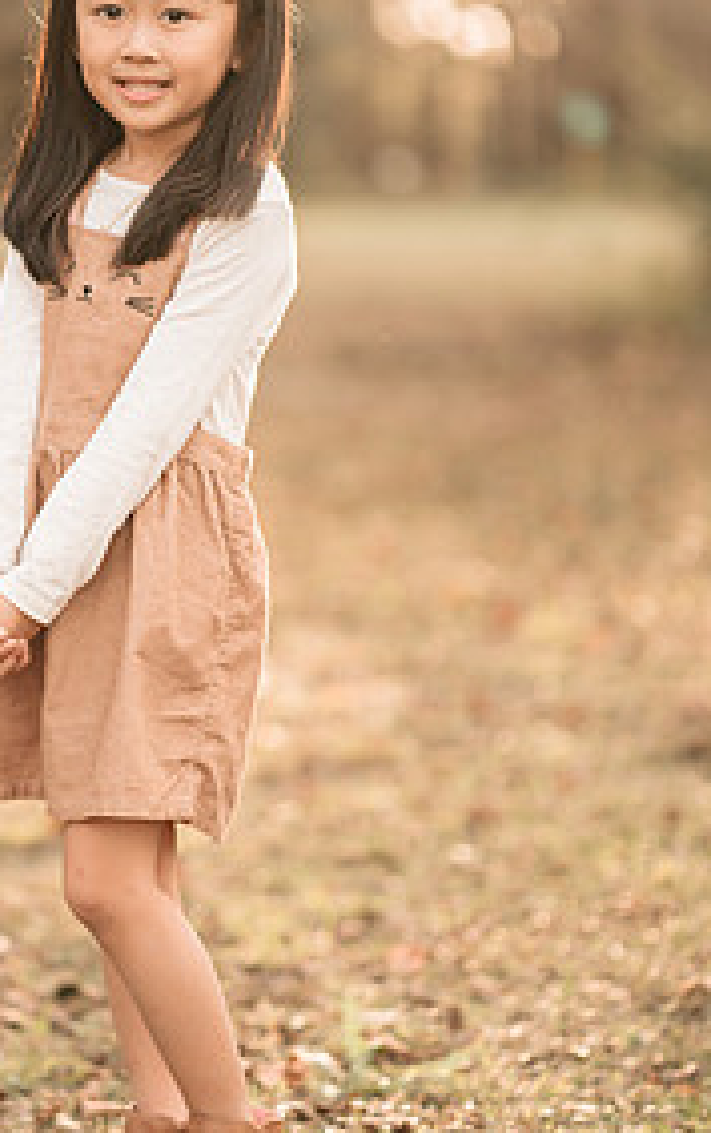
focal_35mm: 138
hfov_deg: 9.5
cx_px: 173
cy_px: 454
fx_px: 4265
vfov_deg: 15.1
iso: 200
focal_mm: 85
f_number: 1.8
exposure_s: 1/800
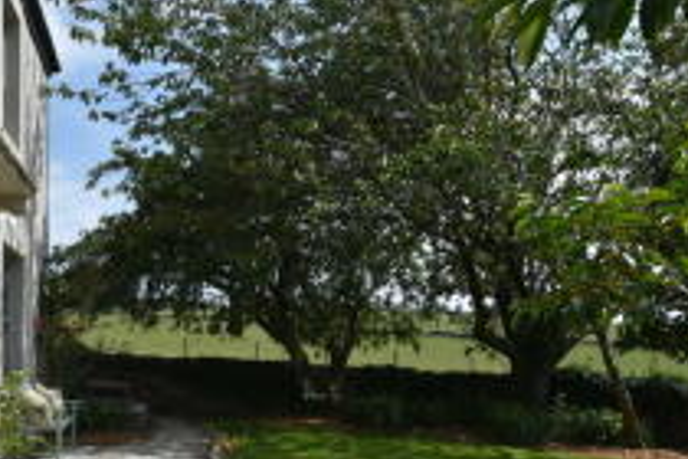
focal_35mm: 34
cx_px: 144
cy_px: 411
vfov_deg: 36.5
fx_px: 650
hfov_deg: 52.4
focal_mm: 10
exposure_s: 1/500
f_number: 8
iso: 160
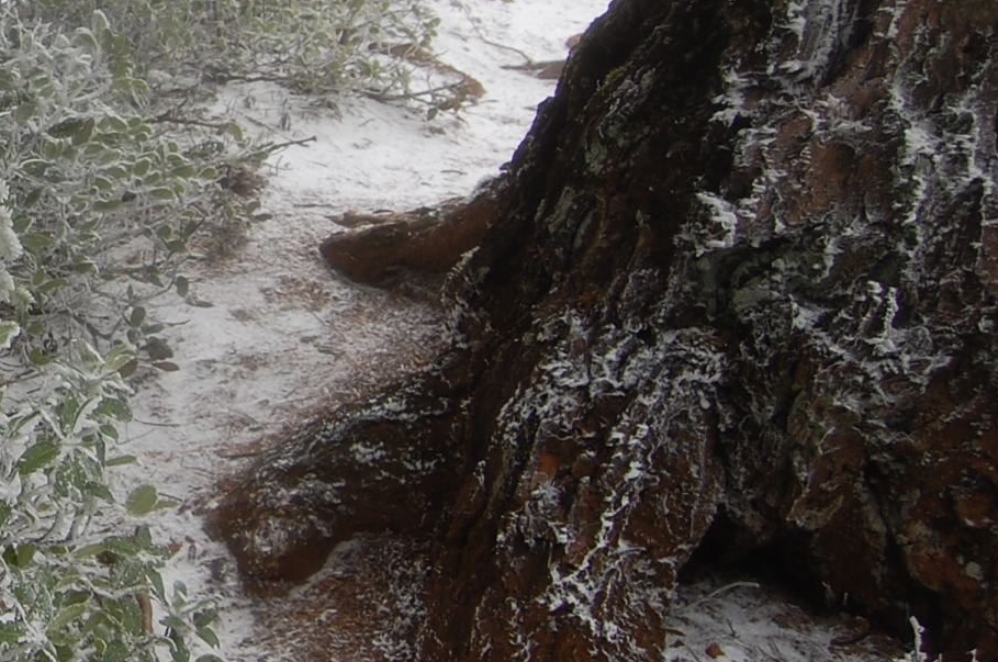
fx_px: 1854
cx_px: -201
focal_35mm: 67
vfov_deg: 20.1
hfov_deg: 26.7
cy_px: 146
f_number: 5.6
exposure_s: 1/125
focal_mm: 18
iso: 200
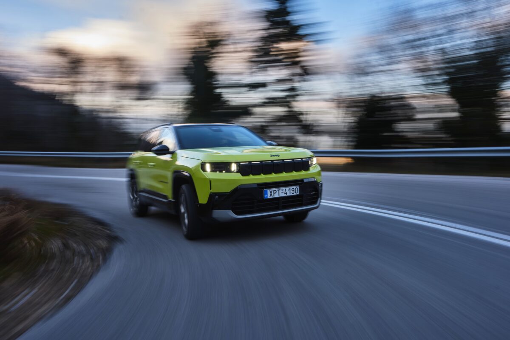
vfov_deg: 47.9
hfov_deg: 67.4
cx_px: 255
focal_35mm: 27
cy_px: 170
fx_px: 382
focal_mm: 18.2
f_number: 18
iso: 125
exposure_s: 1/6
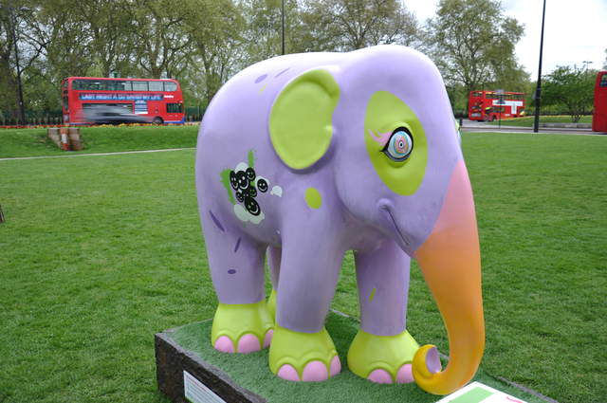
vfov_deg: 39.9
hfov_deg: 57.3
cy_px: 202
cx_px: 304
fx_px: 556
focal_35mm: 33
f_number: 3.8
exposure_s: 1/10
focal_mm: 22
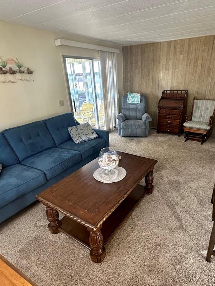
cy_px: 151
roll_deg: +2.8
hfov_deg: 63.2
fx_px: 174
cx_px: 122
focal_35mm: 21
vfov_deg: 78.9
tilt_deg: -23.0
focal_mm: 2.22
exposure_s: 1/99
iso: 200
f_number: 2.2
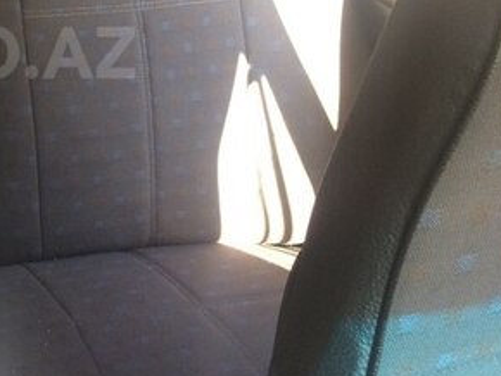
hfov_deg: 27.1
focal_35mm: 66
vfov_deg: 21.9
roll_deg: +1.4
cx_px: -41
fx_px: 956
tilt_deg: -23.0
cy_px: 53
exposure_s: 1/33
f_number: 2.2
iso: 40
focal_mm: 4.15
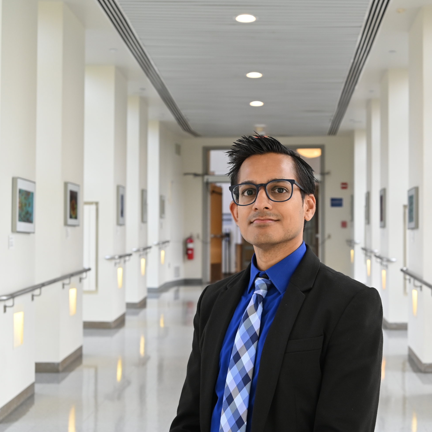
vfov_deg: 30.0
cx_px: 292
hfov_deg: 29.8
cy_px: 218
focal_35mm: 57
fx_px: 805
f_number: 6
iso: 720
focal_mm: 44
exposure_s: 1/125
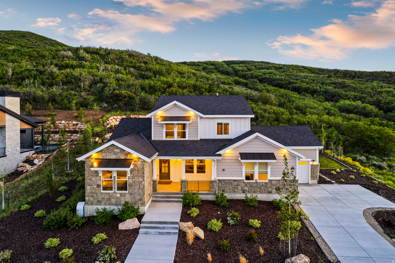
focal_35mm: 22
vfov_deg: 57.2
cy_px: 132
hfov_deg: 78.6
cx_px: 198
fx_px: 241
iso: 100
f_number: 2.8
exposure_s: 1/20
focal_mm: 8.4
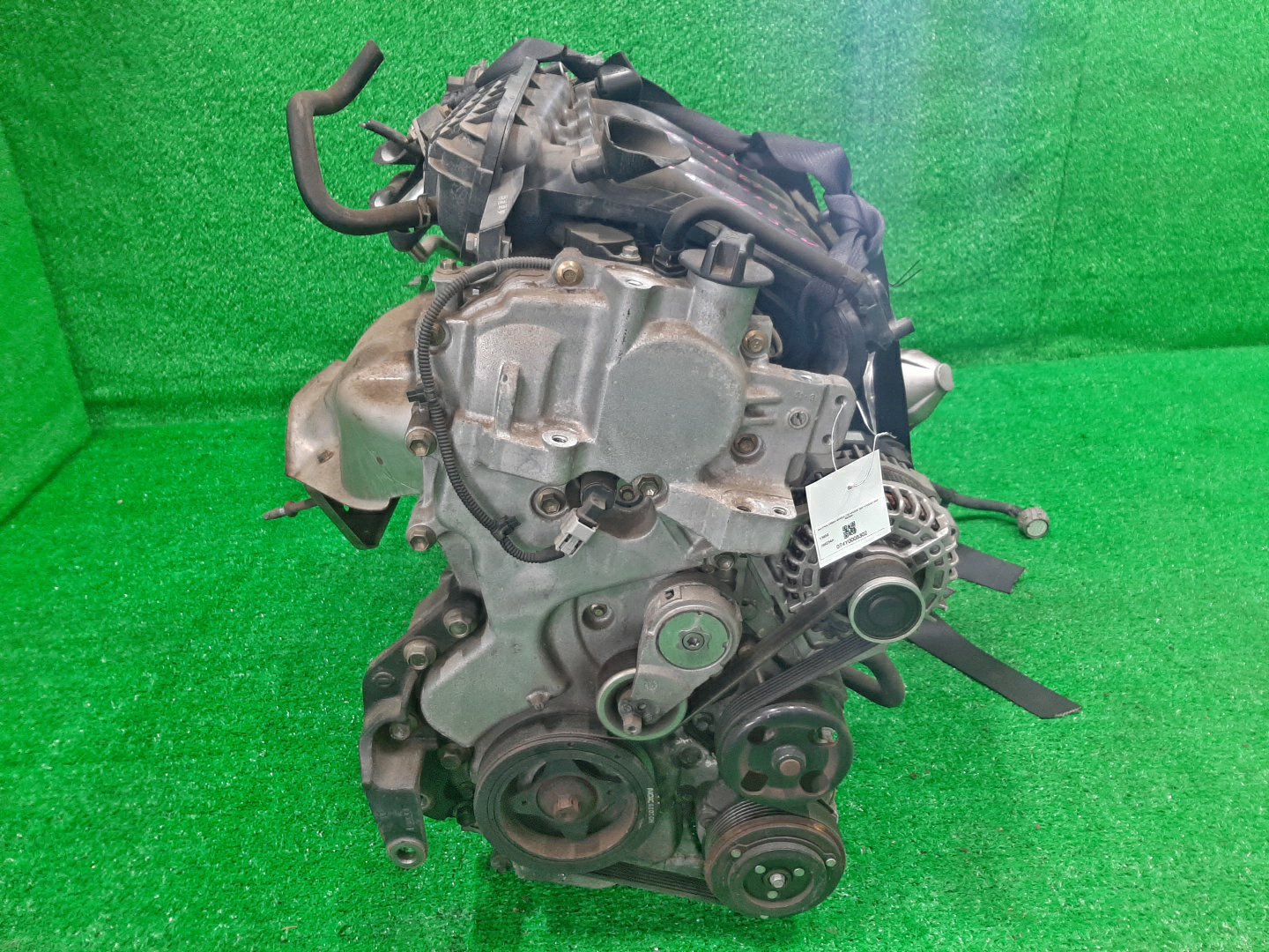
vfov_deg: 53.1
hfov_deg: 67.3
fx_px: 953
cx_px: 634
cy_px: 476
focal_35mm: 26
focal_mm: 3.93
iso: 148
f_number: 1.7
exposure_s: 1/50
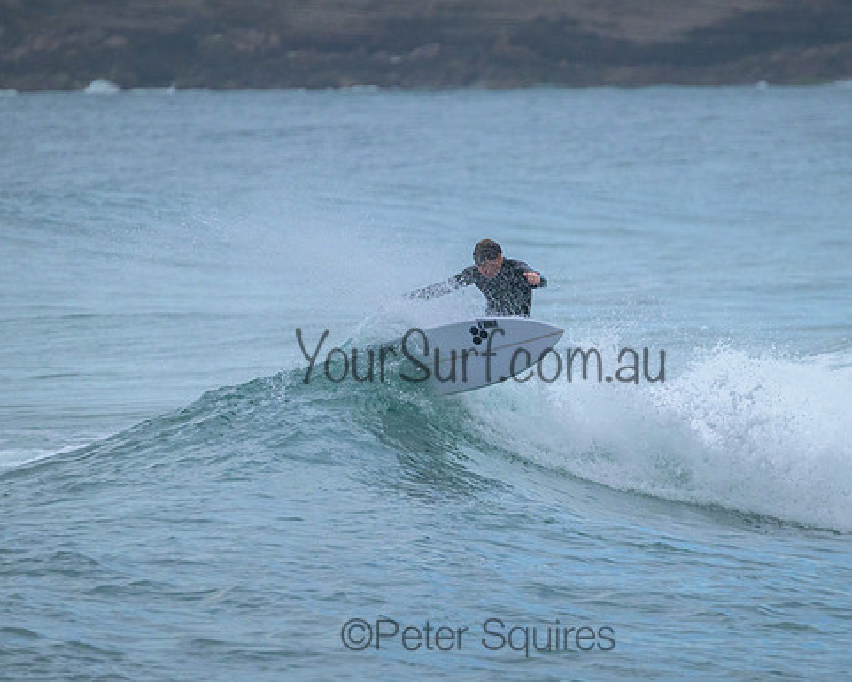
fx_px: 17428
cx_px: 478
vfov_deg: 2.2
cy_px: 341
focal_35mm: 691
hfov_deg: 2.8
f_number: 11
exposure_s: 1/1250
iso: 3200
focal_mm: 610
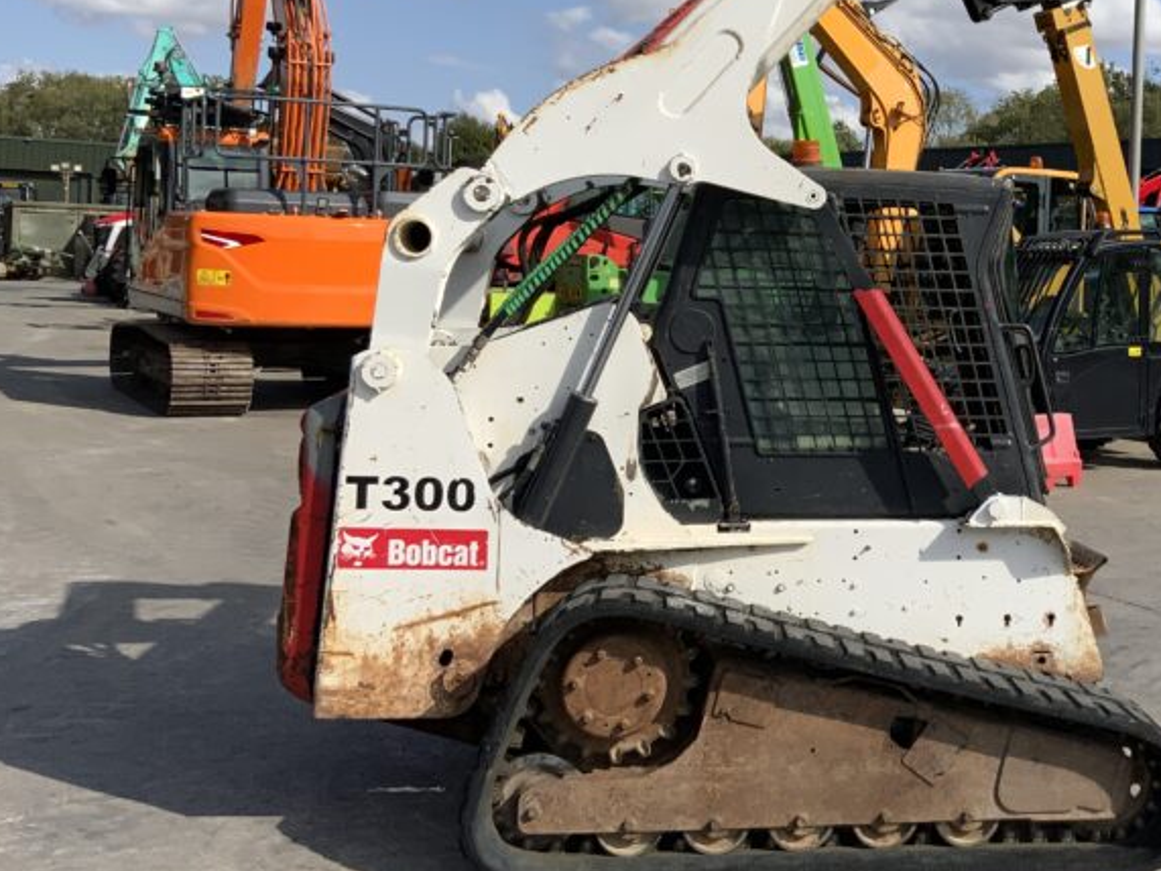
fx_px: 1744
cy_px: 269
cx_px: 966
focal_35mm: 52
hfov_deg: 35.4
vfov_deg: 27.8
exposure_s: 1/2801
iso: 20
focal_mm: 3
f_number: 1.8
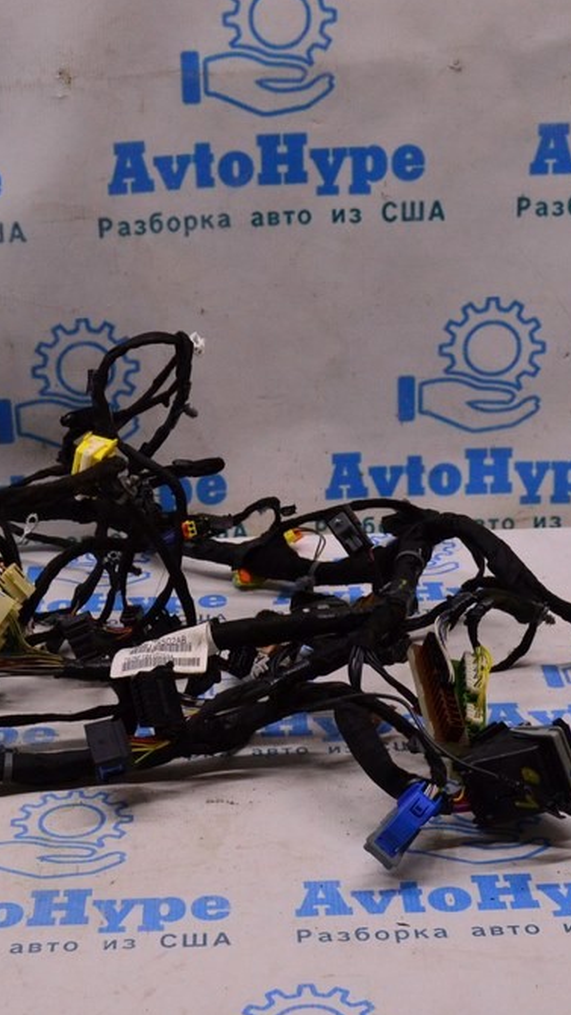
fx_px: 1744
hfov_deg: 18.6
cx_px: 253
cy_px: 507
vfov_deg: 32.4
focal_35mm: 65
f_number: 8
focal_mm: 27
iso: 1600
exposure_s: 1/160
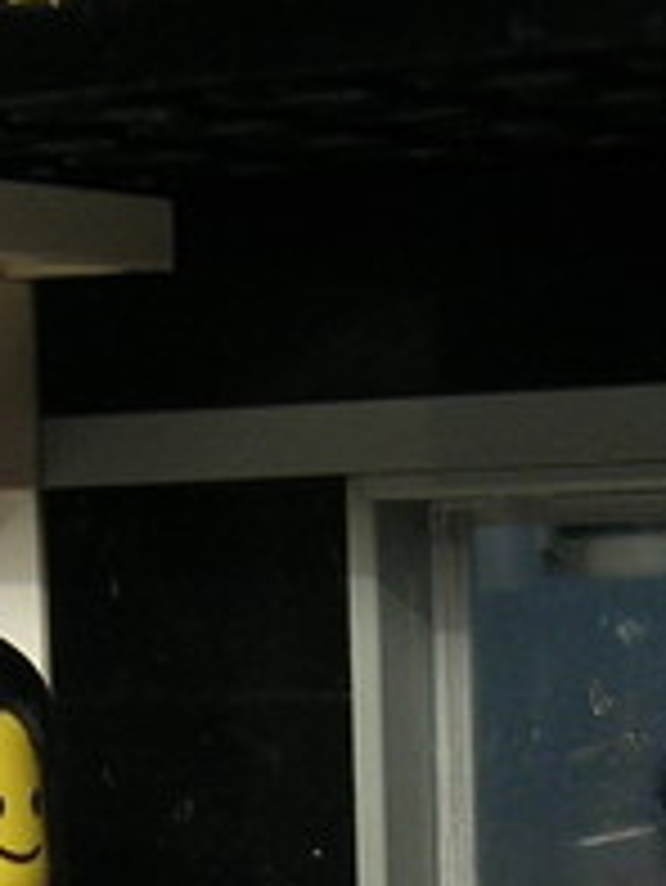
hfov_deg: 9.6
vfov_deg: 12.5
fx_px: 3972
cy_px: 1041
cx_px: 418
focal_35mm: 155
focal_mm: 5.7
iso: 50
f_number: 2.9
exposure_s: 1/22
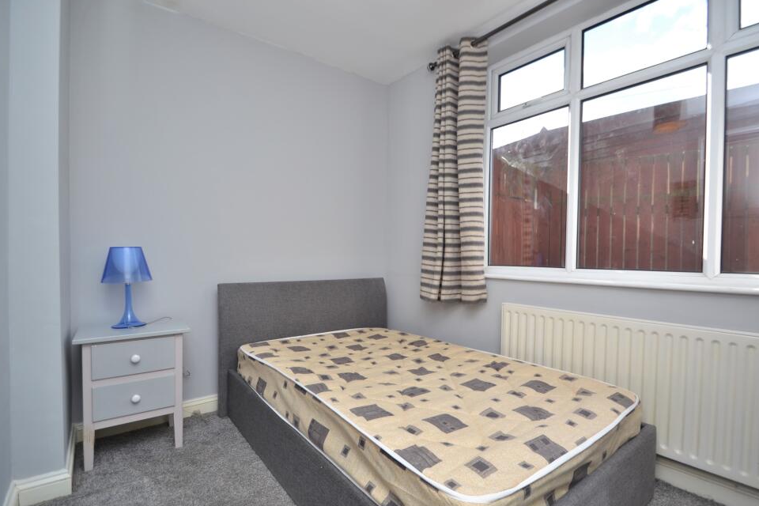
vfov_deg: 73.7
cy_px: 264
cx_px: 382
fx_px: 337
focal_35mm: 16
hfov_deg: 96.7
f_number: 3.5
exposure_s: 1/250
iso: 100
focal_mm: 10
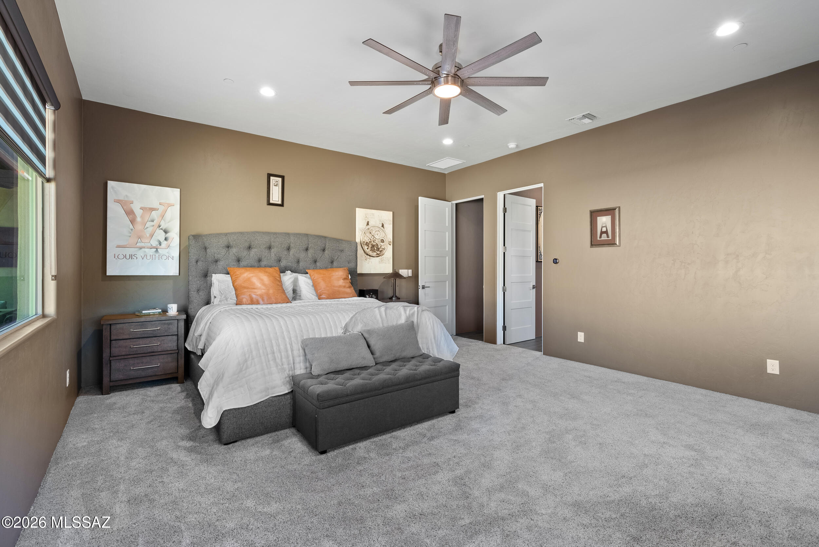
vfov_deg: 73.8
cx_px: 410
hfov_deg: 96.7
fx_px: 364
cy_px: 274
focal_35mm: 16
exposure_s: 2.5
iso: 200
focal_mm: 16
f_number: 8
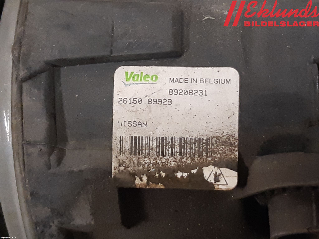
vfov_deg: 53.1
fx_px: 240
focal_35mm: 26
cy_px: 120
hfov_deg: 67.3
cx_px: 160
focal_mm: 3.93
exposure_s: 1/50
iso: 250
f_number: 1.7
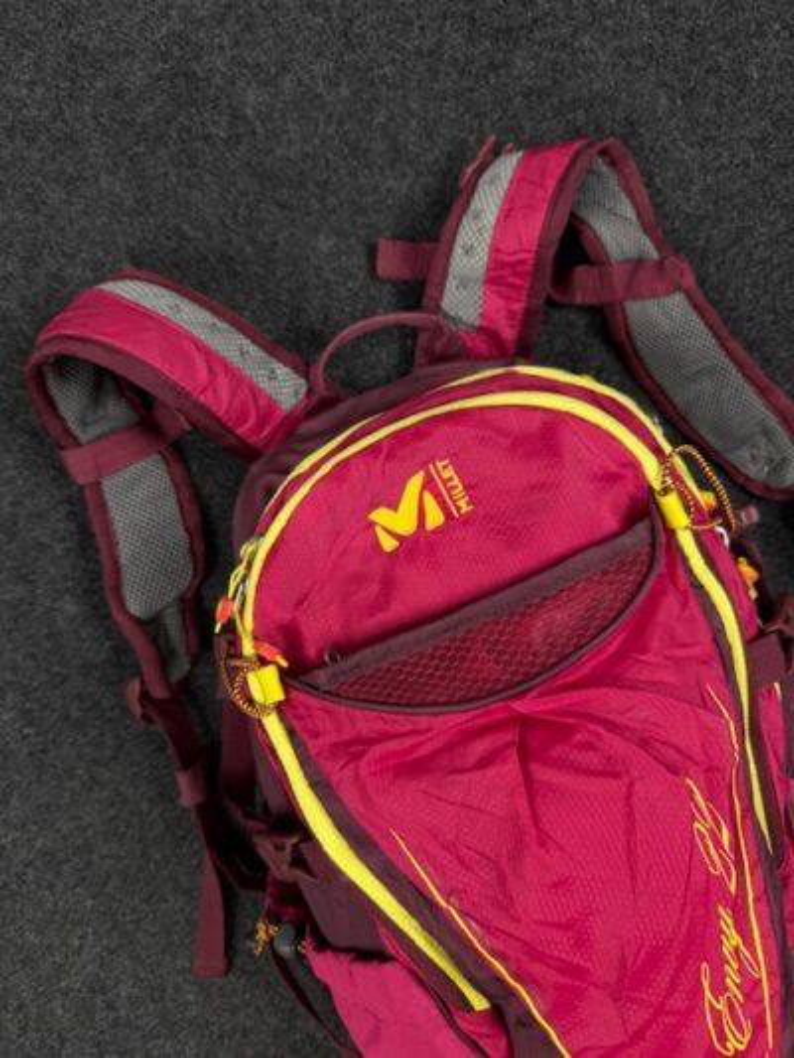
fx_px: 734
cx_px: 397
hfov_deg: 56.8
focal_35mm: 24
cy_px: 529
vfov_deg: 71.6
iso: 100
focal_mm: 6.76
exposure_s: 1/100
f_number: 1.78
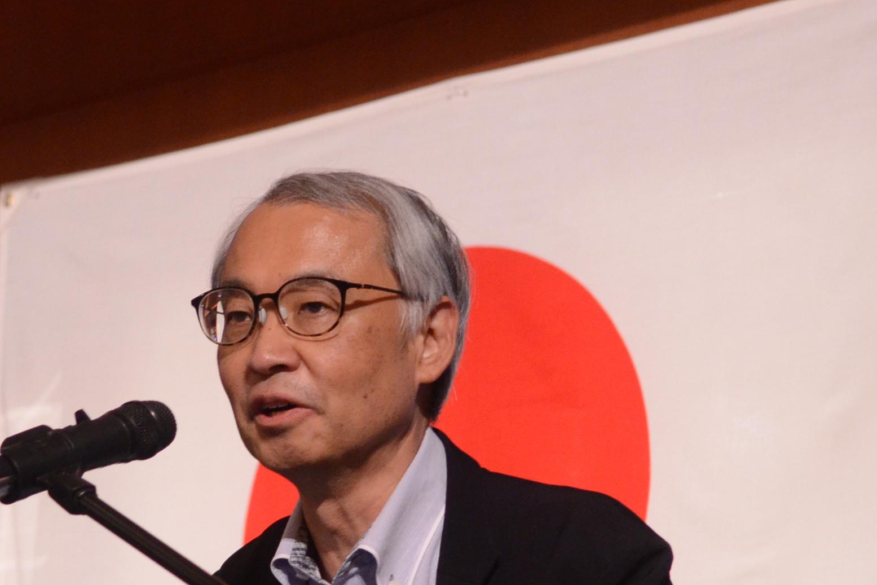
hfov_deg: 11.1
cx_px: 388
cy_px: 441
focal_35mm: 185
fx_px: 4507
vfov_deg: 7.4
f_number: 4
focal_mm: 52
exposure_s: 1/250
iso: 1600
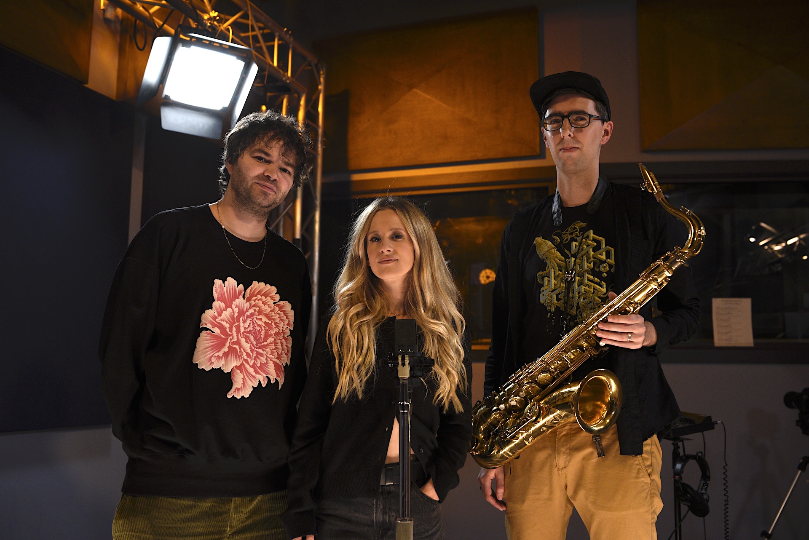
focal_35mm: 35
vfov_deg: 37.9
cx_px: 404
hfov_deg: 54.4
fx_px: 787
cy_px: 270
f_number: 3.5
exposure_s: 1/100
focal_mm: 35
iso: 1600
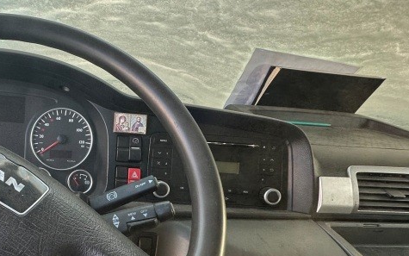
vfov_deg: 39.1
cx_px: 56
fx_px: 357
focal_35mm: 32
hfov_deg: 53.6
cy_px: 165
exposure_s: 1/99
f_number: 2.2
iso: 125
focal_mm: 2.22
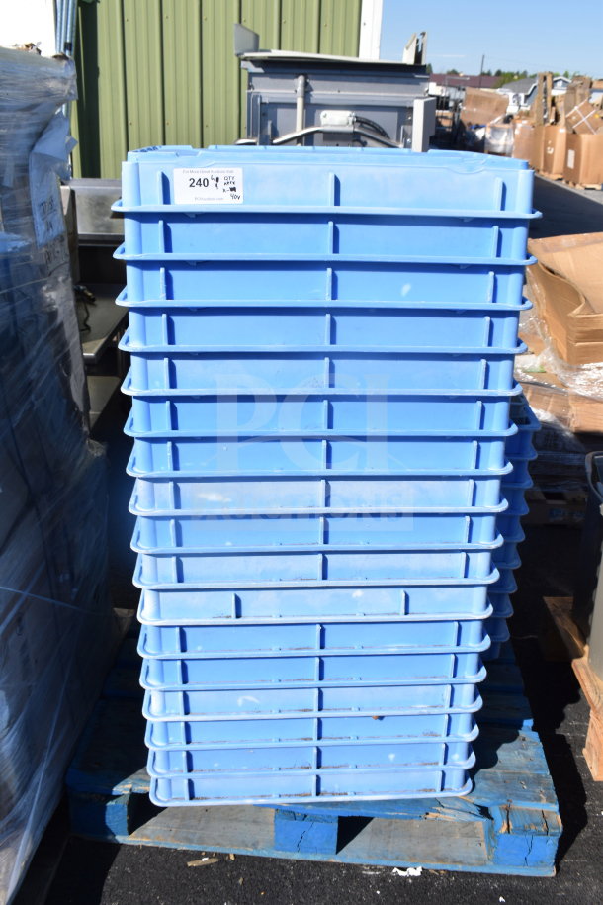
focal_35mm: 34
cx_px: 302
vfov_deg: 55.1
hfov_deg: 38.4
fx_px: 867
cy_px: 452
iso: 200
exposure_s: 1/400
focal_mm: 23
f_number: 10
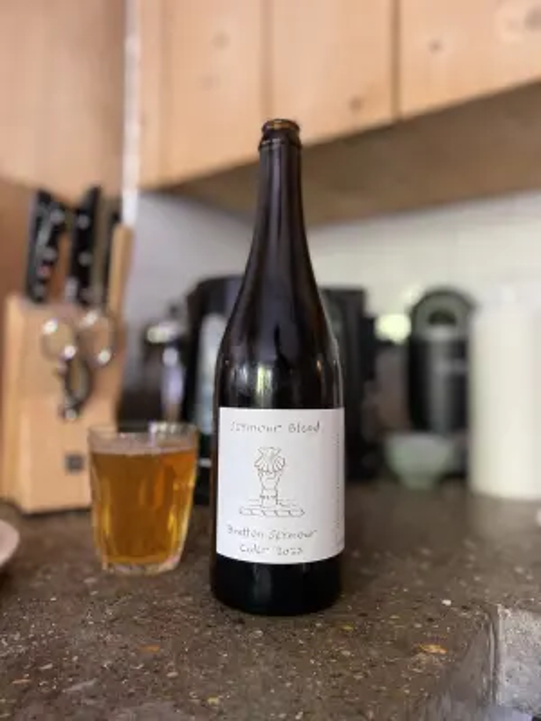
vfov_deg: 67.3
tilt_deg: +2.4
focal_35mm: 26
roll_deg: -1.1
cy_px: 360
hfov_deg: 53.1
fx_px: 542
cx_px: 270
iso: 500
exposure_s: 1/60
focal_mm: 4.25
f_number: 1.8
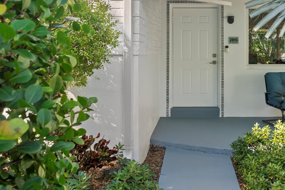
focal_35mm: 43
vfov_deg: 30.9
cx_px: 201
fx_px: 341
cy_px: 58
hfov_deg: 44.4
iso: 2000
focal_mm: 30
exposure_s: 1/80
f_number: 8
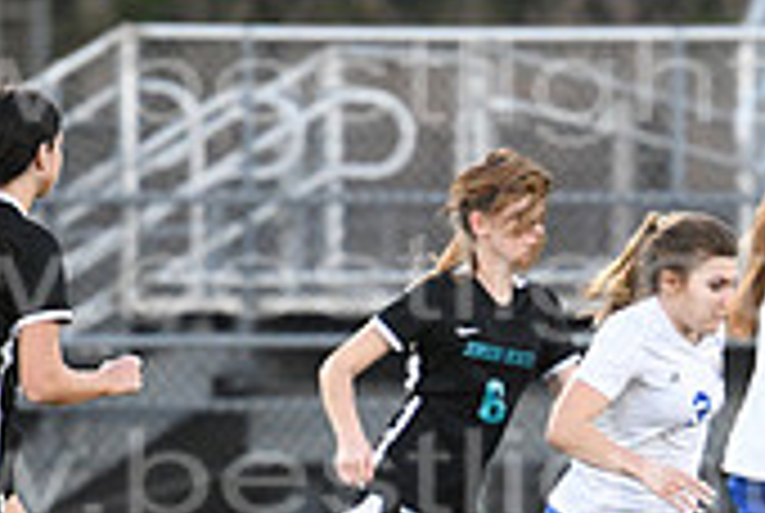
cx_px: 720
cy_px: 583
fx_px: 21755
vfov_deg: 1.4
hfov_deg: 2.0
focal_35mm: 1022
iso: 2000
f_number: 2.8
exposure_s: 1/800
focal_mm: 200
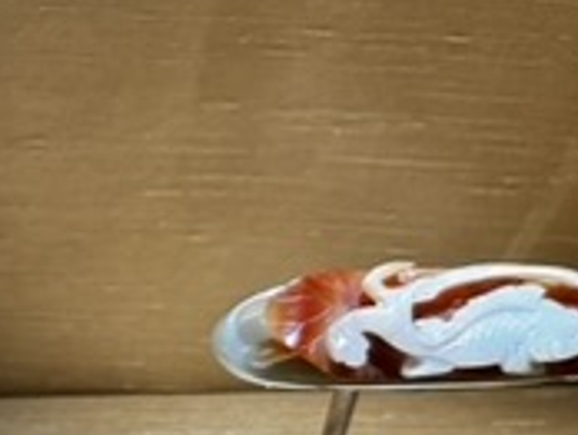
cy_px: 389
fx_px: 2358
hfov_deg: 11.6
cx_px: -784
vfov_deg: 10.5
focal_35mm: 141
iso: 100
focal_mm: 6.76
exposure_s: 1/111
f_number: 1.78
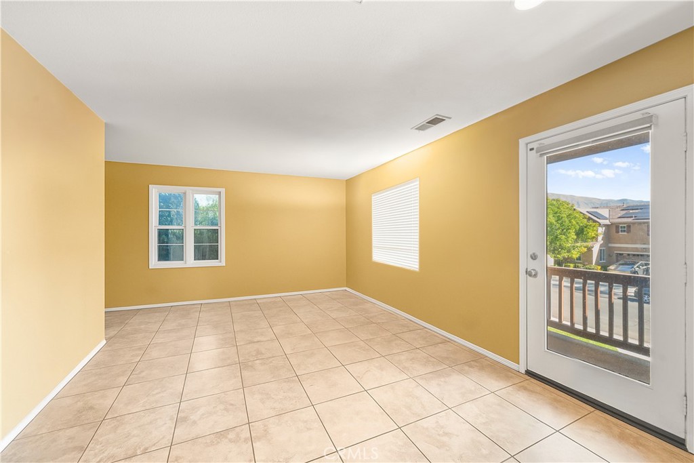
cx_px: 347
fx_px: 270
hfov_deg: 104.2
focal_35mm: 14
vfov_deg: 81.2
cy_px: 232
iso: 640
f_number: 8
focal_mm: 14
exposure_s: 1/2
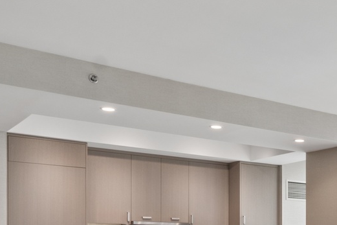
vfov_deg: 22.5
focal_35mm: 56
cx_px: 351
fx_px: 524
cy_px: 259
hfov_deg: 32.3
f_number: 8
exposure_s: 1/50
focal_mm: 12
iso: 200
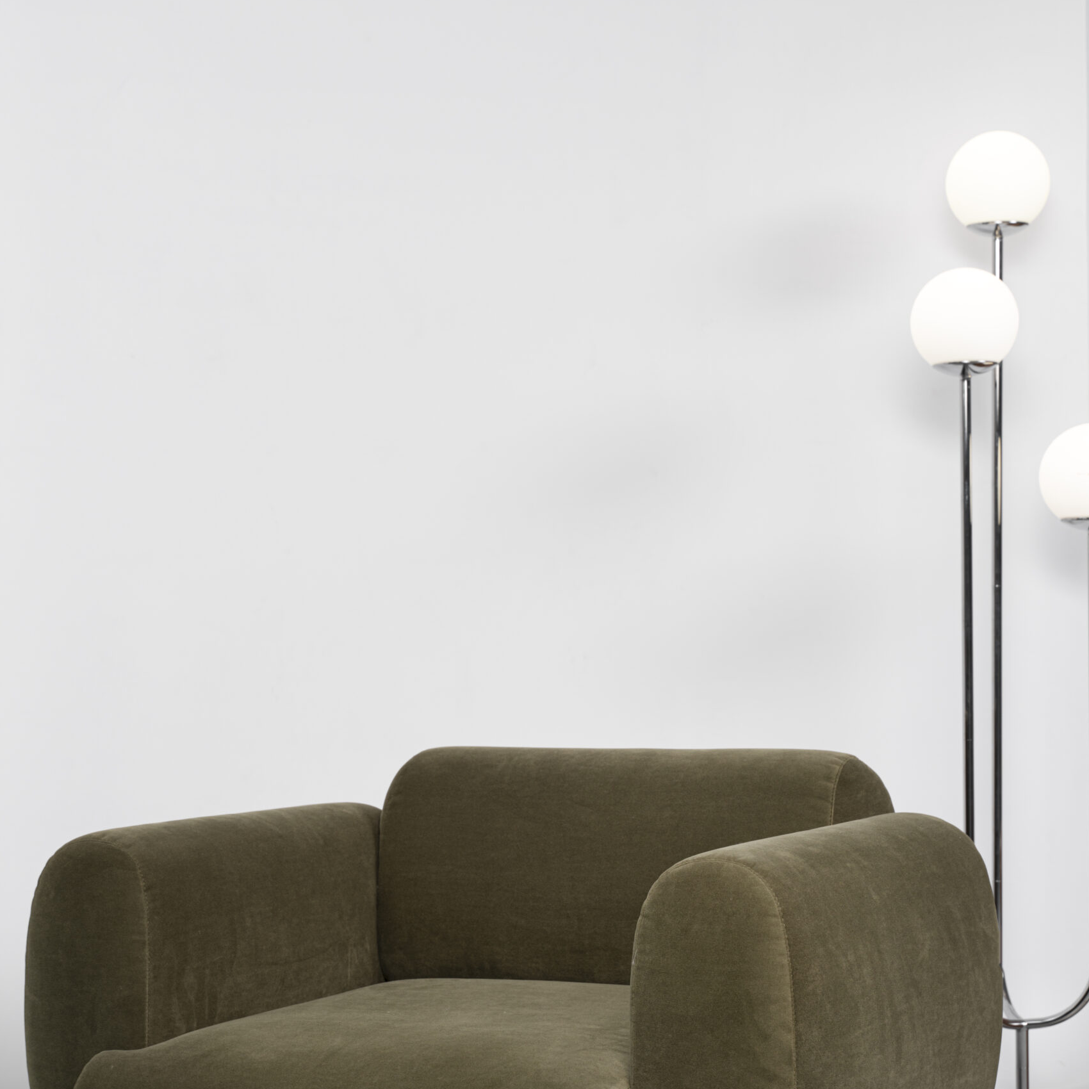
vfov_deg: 26.7
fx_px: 2278
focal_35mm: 64
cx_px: 546
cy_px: 749
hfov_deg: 26.9
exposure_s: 1/160
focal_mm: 50
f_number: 6.3
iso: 200
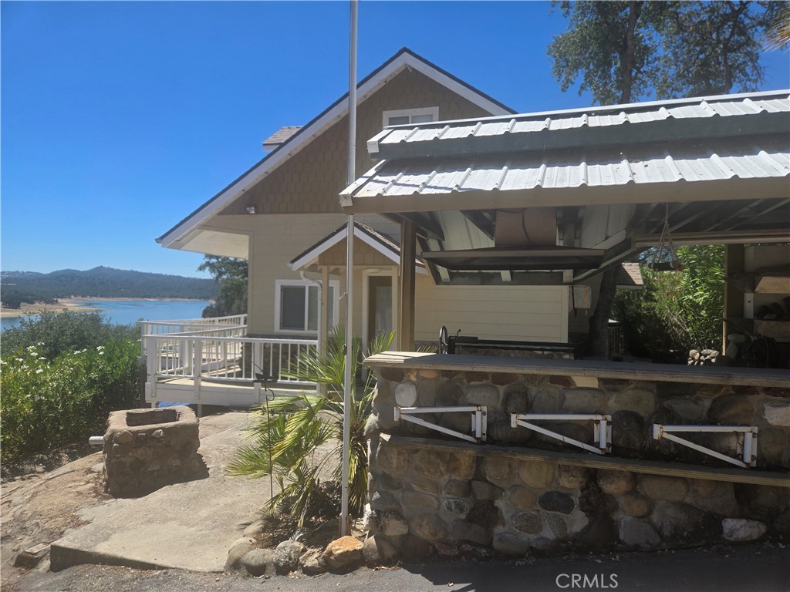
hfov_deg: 73.9
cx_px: 395
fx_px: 525
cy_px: 296
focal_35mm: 23
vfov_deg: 58.9
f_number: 1.8
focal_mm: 5.4
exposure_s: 1/1614
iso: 25
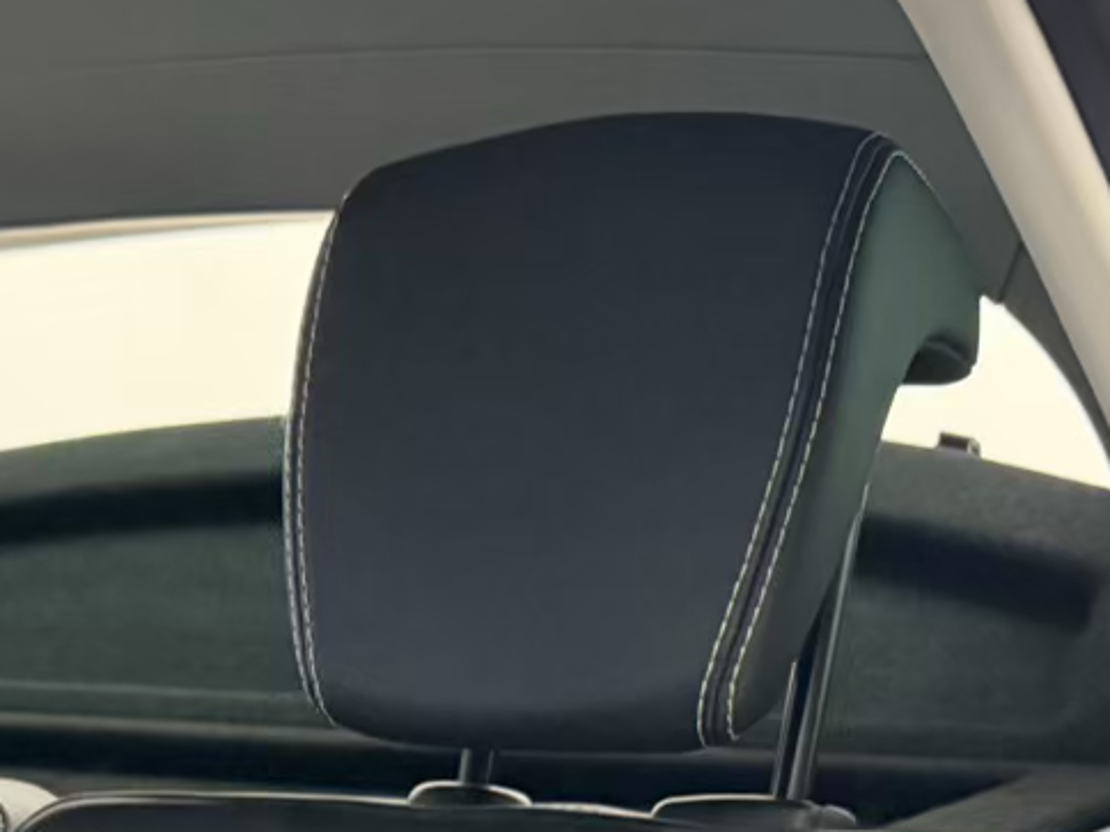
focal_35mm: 85
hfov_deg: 21.8
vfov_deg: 16.2
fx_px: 2726
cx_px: -116
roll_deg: +0.4
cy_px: 1145
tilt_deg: -14.1
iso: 640
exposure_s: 1/50
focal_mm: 6.76
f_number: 1.78
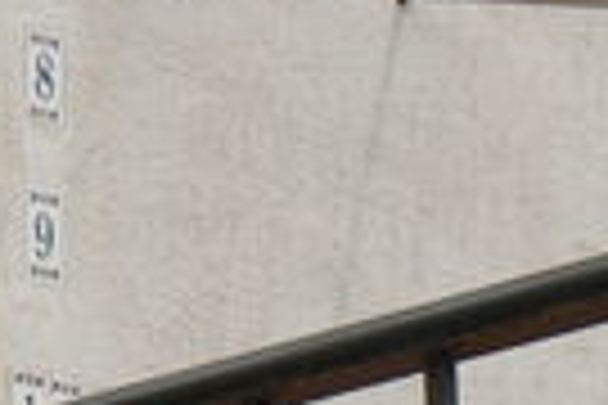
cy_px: 364
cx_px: 284
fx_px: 9102
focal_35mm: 539
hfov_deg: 3.8
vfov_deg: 2.6
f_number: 5.6
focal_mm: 24.6
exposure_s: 1/500
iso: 64
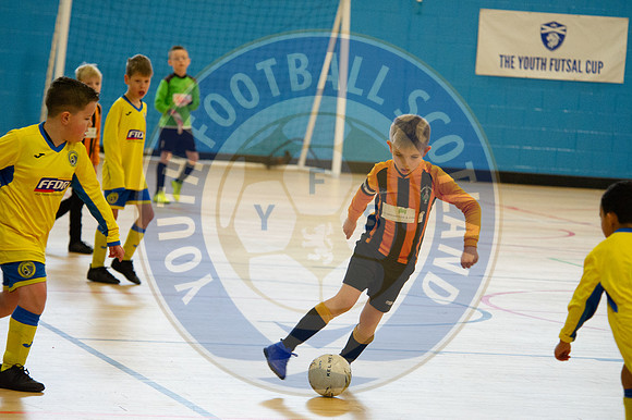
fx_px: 2587
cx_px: 311
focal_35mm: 147
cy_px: 206
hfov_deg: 13.9
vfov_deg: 9.3
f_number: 5.6
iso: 6400
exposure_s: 1/320
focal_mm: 145
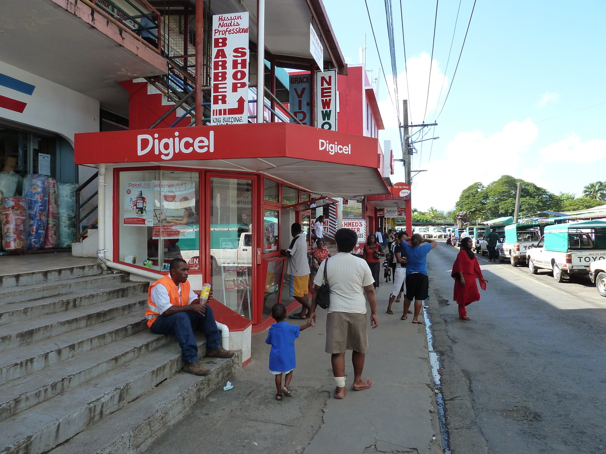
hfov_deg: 69.4
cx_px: 303
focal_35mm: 25
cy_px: 227
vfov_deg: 54.9
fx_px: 438
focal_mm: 4.1
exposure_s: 1/160
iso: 125
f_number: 4
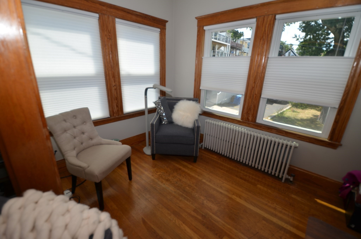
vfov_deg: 77.1
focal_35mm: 15
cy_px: 120
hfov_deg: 100.5
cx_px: 180
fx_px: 150
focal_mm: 10
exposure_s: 1/200
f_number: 3.5
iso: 100
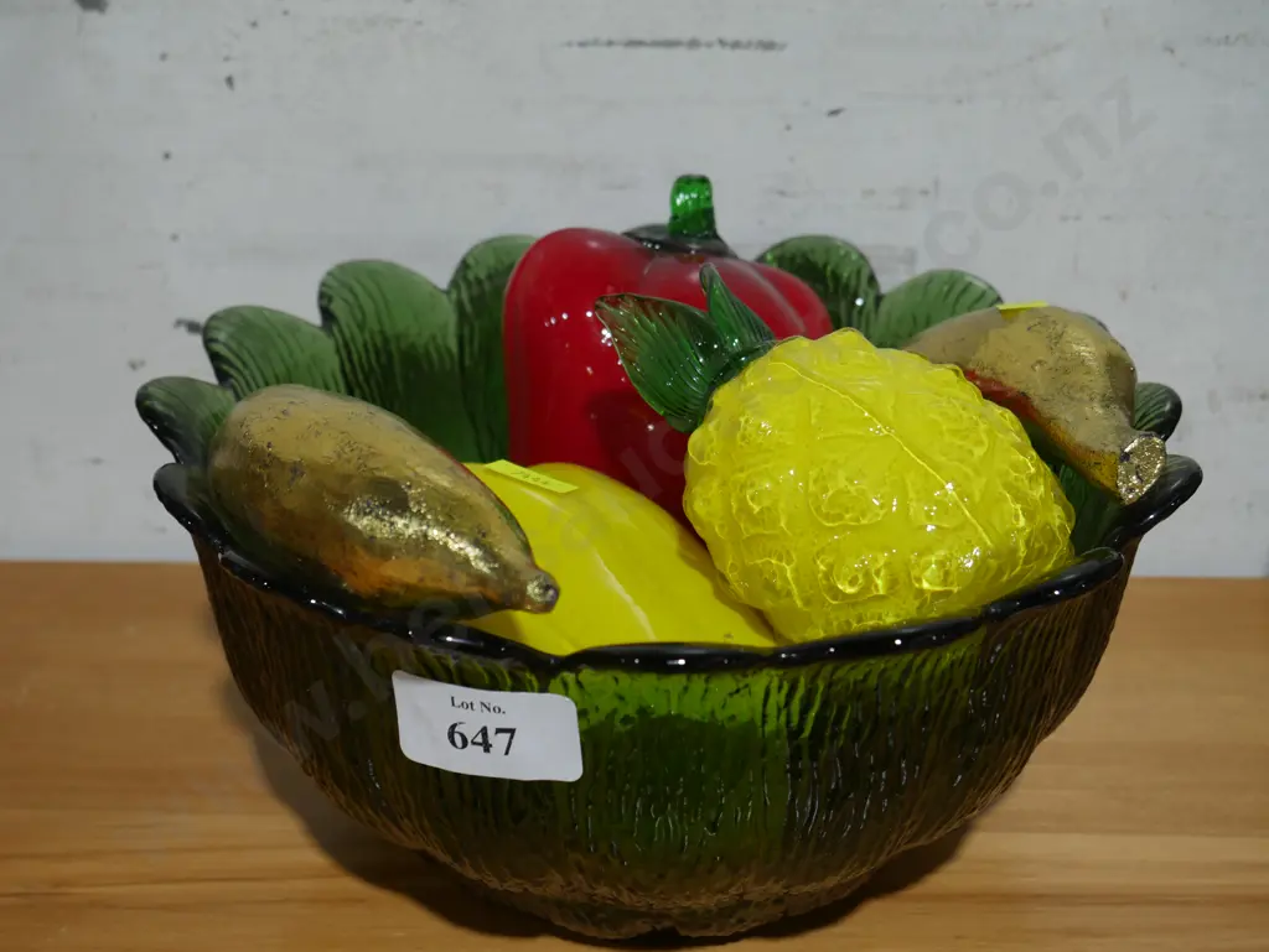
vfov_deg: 29.1
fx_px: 1834
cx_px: 634
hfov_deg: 38.2
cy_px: 476
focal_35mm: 50
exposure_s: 1/60
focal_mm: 25
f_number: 5.3
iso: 400
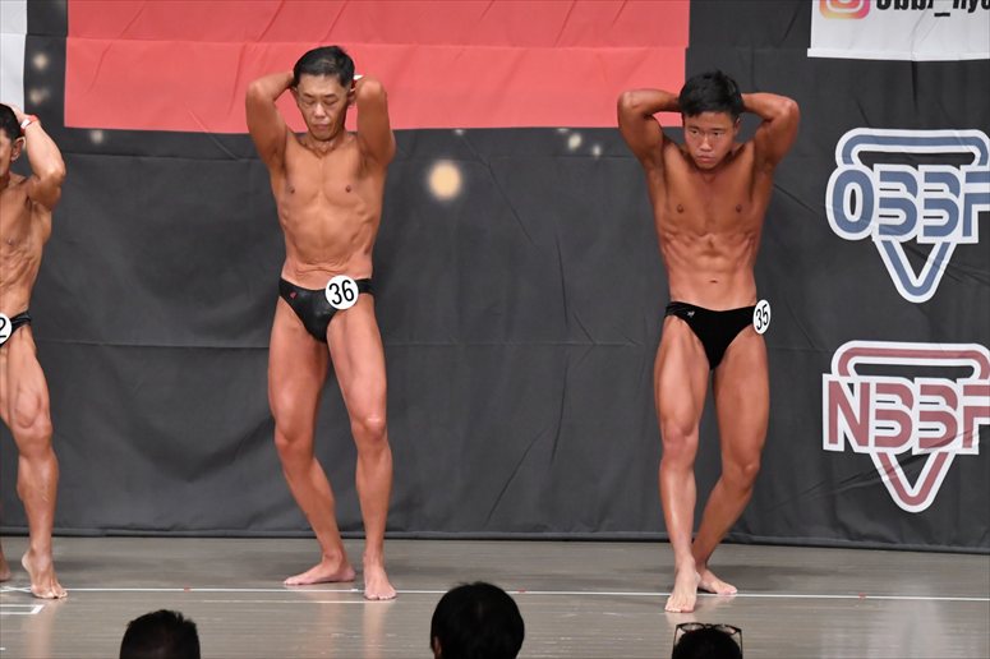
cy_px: 330
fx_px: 6185
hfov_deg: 9.2
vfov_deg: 6.1
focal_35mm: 225
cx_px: 495
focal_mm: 150
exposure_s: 1/400
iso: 6400
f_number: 5.6
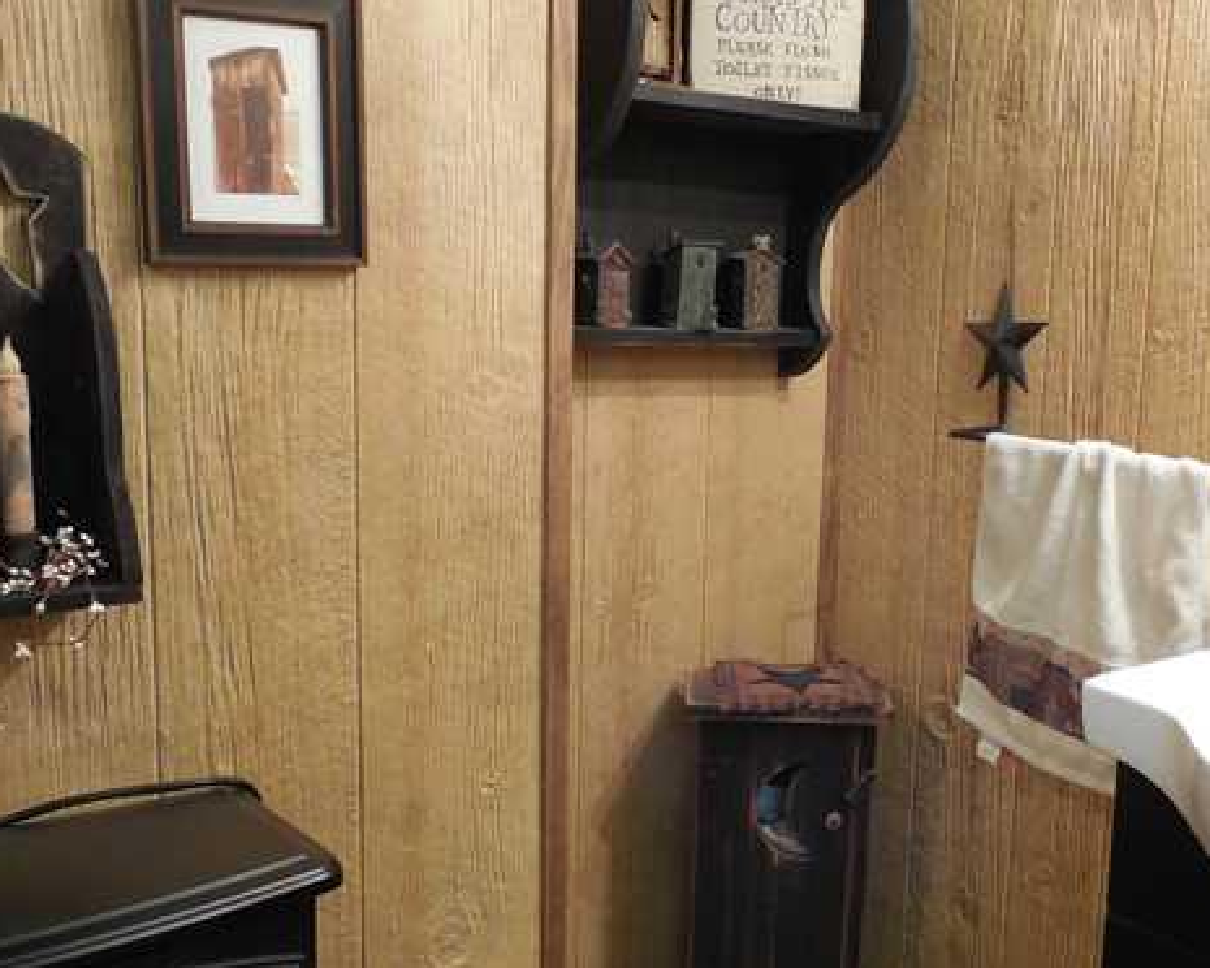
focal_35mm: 42
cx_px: 820
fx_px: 1504
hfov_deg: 43.1
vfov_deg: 35.6
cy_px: 528
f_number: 3.3
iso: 400
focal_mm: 4.5
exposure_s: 1/10
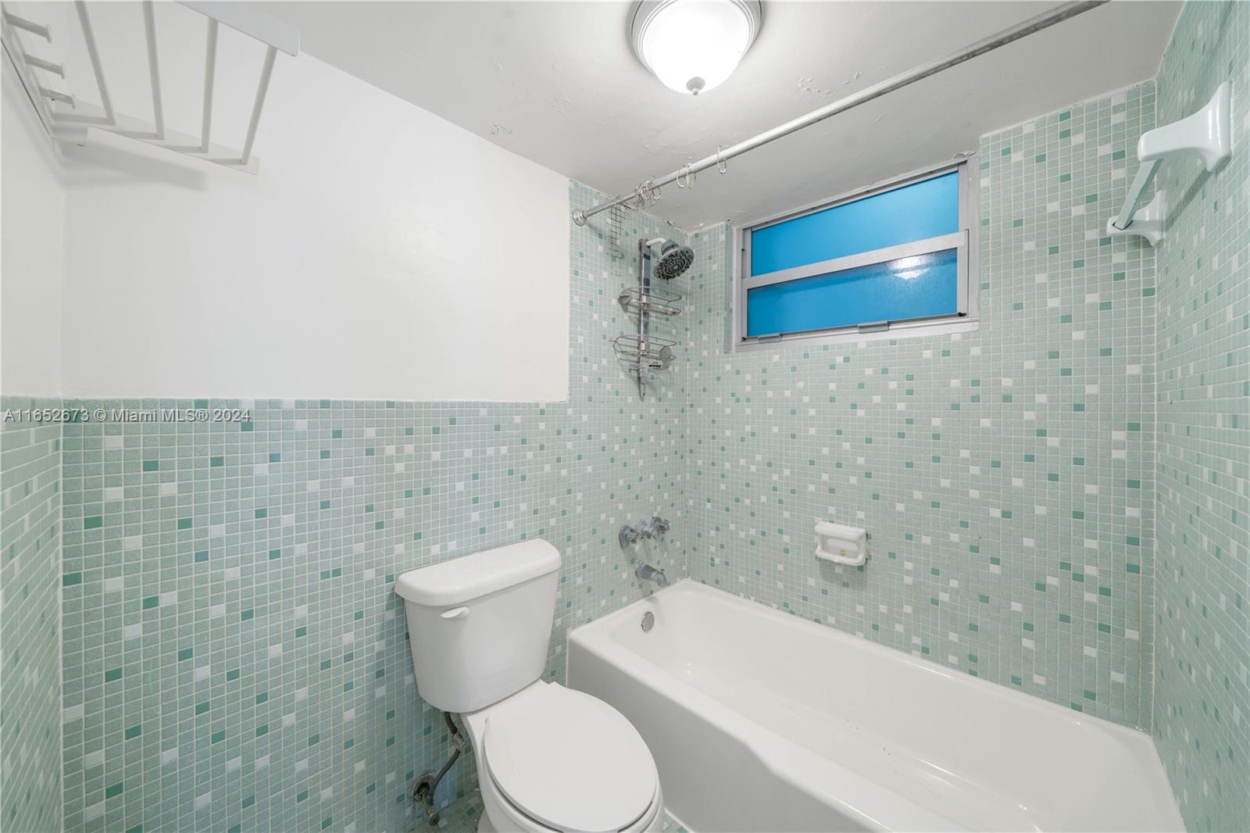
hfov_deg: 112.6
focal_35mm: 12
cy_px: 416
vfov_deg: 90.0
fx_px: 417
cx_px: 625
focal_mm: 12
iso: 200
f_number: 8
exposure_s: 1/4
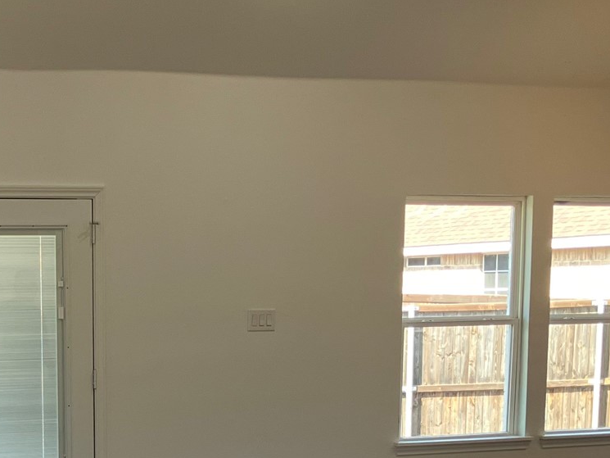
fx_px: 1357
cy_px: 519
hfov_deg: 24.4
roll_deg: +0.1
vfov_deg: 18.3
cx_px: 28
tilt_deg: -8.0
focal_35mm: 77
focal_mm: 3.99
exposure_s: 1/120
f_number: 1.8
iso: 64
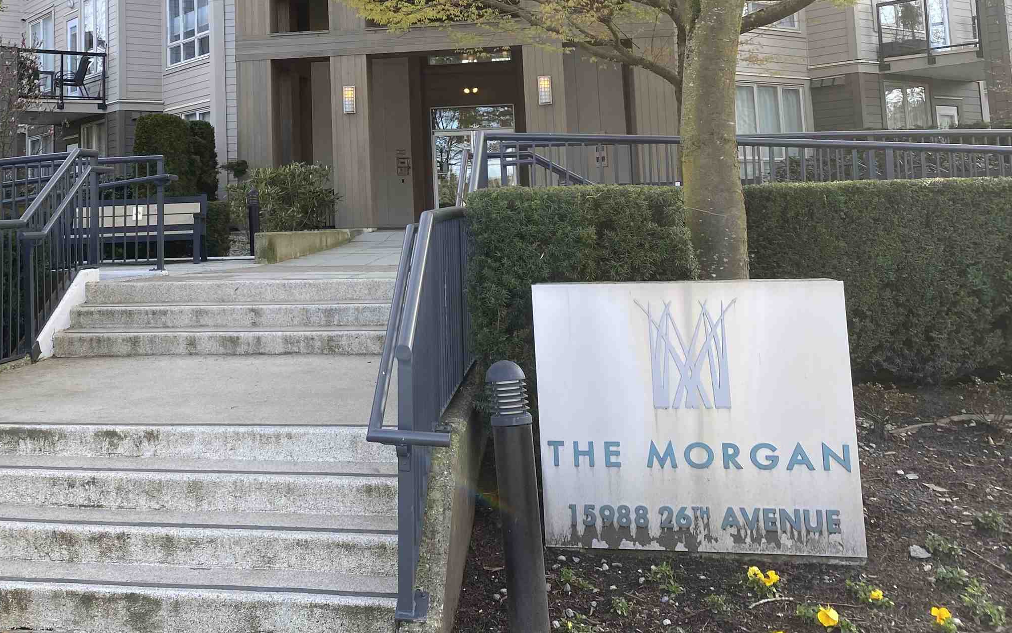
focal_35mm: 42
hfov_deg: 46.1
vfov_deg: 29.5
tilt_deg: +5.1
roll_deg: +0.6
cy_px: 87
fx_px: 1158
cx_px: 299
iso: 32
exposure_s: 1/379
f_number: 1.8
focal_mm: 4.25
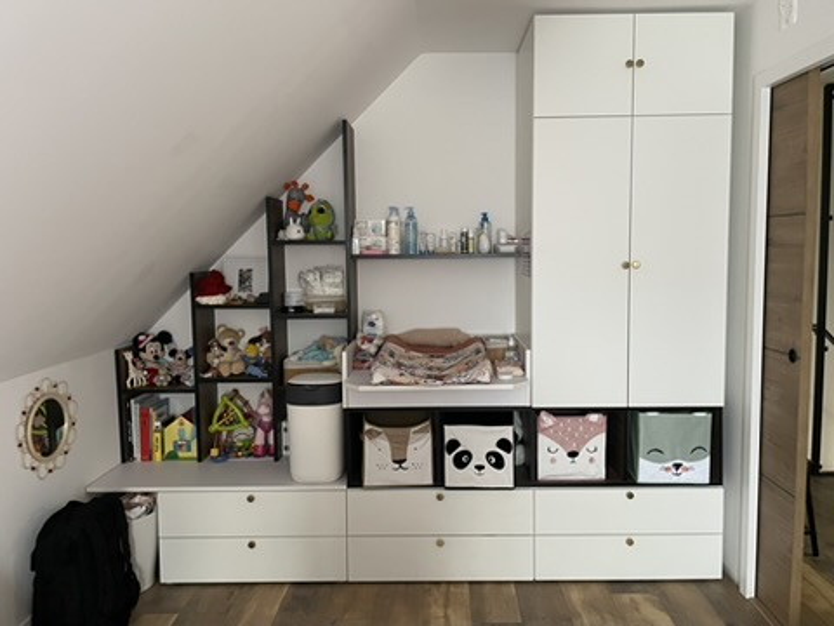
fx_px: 626
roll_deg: +1.2
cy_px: 313
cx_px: 417
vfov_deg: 53.1
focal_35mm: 26
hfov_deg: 67.3
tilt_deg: -5.5
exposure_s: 1/57
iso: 500
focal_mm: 4.2
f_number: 1.6
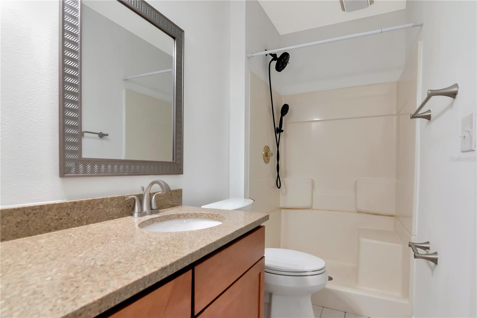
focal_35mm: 20
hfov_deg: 85.4
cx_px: 238
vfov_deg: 63.2
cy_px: 159
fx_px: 258
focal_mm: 13
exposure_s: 1/80
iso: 1250
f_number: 6.3
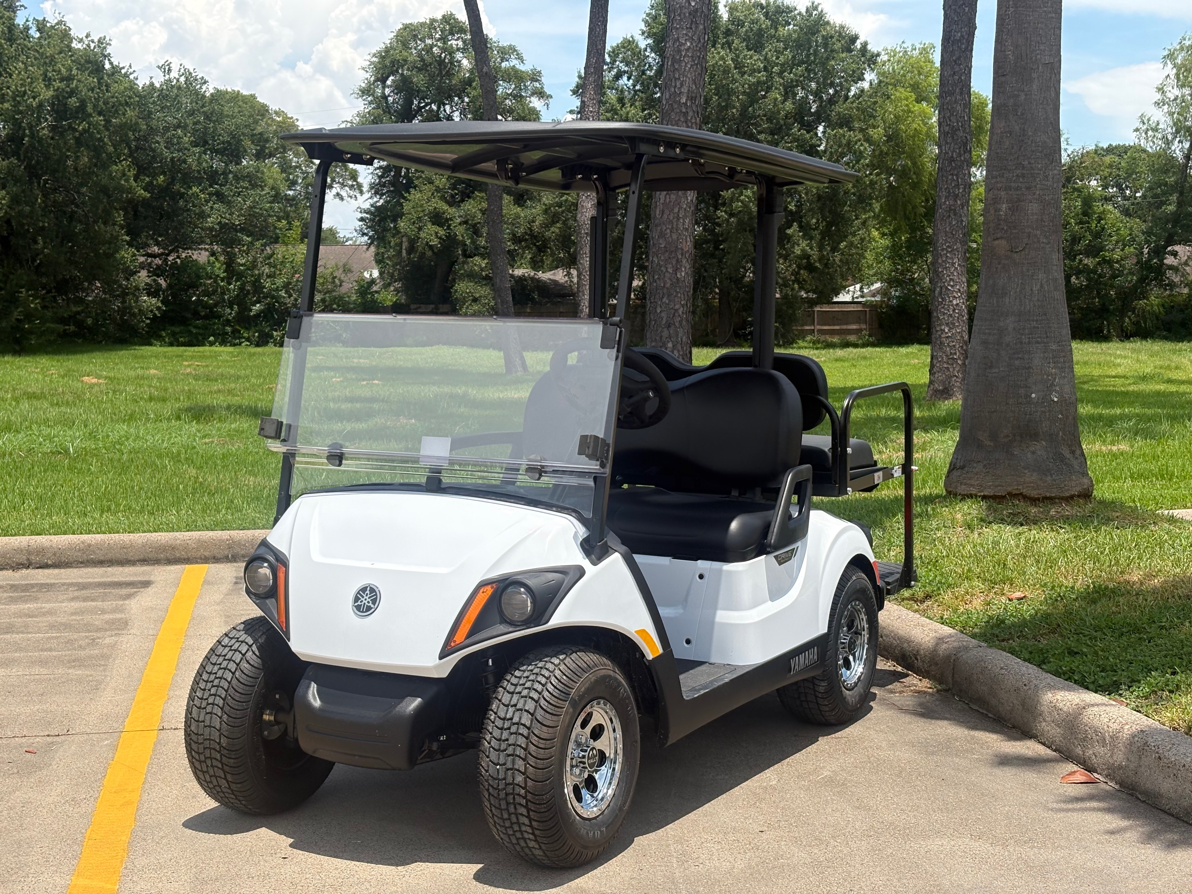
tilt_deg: -4.0
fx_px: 1791
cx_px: 596
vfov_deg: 28.0
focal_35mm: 52
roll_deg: +1.0
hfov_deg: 36.8
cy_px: 447
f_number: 1.6
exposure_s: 1/4329
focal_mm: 5.96
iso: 50
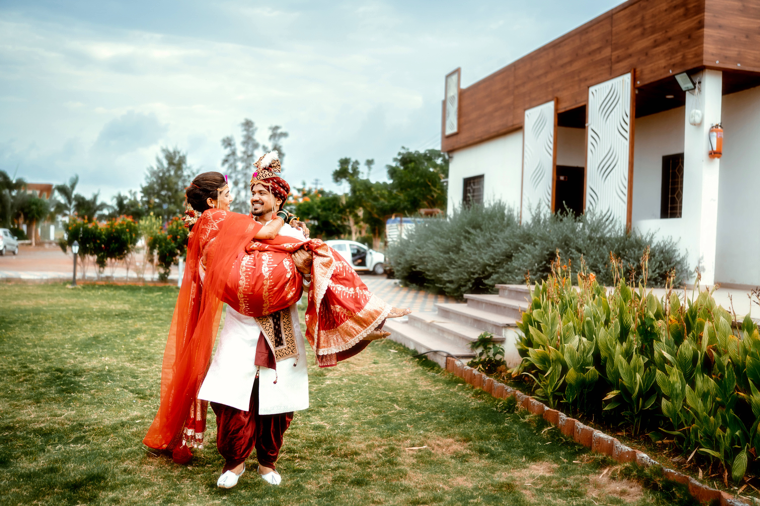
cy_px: 253
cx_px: 380
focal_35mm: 35
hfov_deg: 54.4
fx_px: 739
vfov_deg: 37.9
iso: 64
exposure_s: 1/640
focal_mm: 35
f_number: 1.8
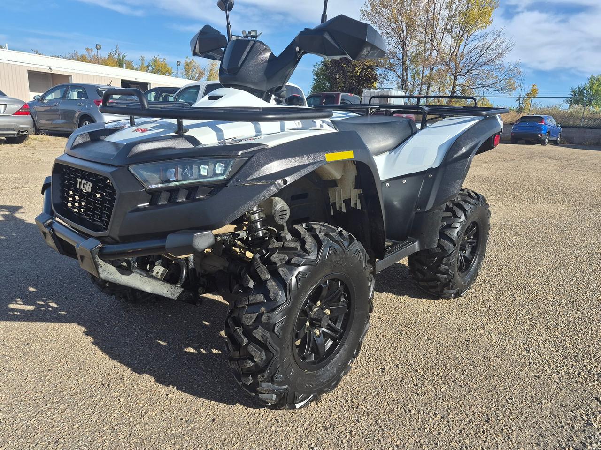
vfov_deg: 58.9
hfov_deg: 73.9
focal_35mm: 23
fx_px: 399
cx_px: 300
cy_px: 225
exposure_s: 1/5024
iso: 80
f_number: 1.8
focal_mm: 5.4
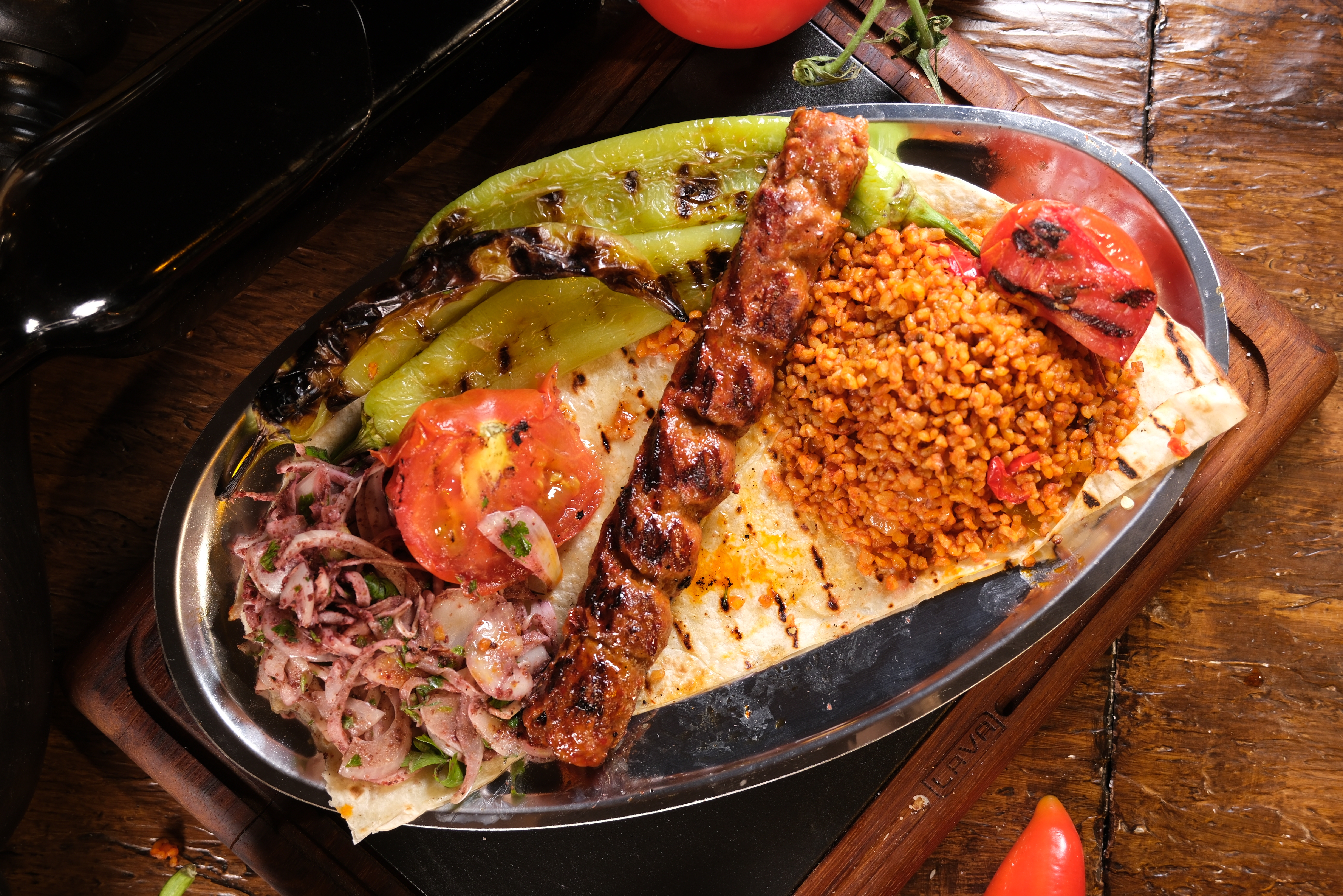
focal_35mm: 43
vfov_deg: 31.2
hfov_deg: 45.4
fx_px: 1604
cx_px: 672
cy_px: 448
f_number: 4.5
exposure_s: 1/125
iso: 200
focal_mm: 28.7
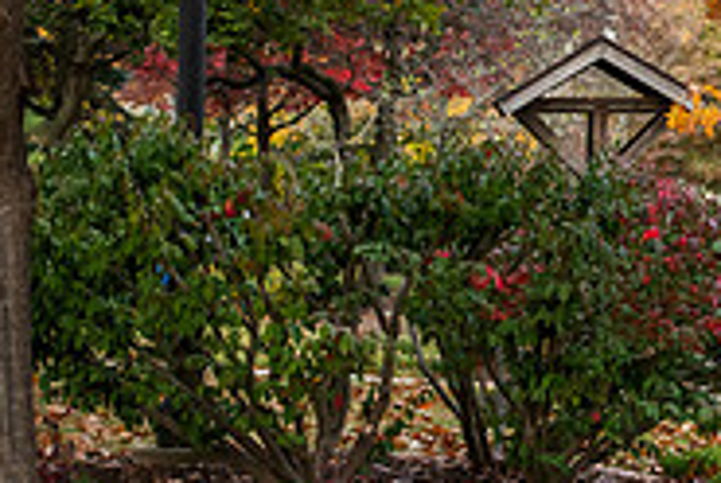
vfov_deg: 5.9
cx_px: 1126
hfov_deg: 8.5
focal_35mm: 235
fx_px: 4714
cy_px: 14
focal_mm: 75
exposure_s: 1/320
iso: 500
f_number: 4.5
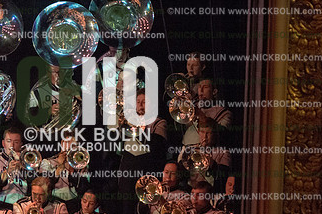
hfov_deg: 3.8
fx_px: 4825
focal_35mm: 540
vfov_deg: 2.5
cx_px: 87
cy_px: 104
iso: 8000
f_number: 5.6
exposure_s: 1/250
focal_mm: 300
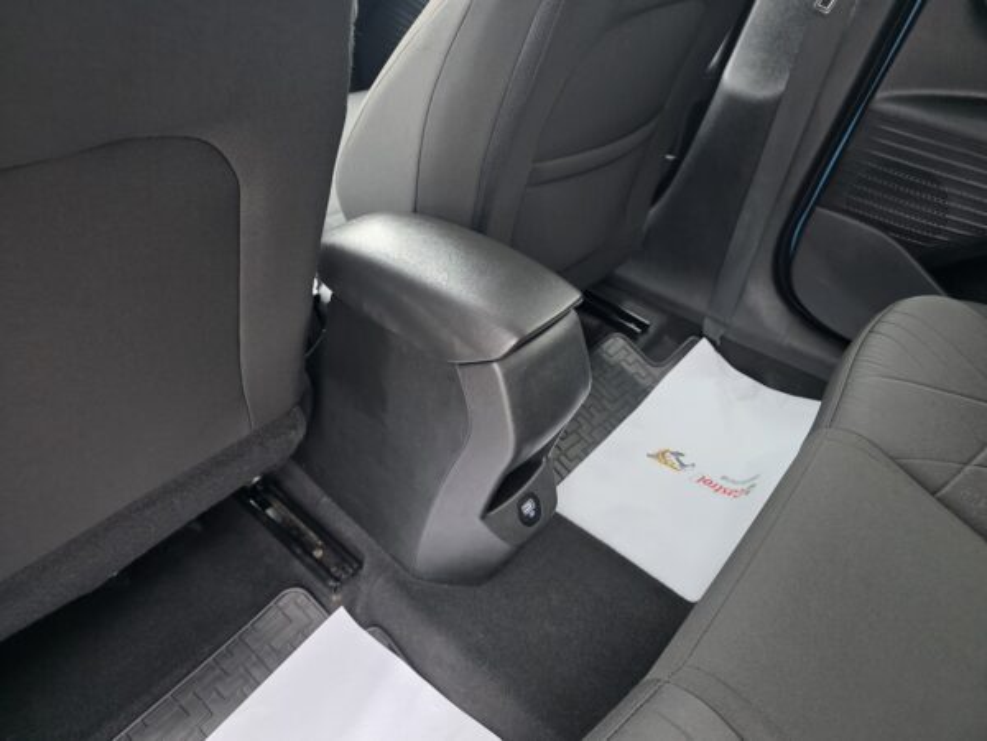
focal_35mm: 23
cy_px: 370
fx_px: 656
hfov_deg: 73.9
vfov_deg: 58.9
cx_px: 494
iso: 640
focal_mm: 6.3
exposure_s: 1/100
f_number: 1.7
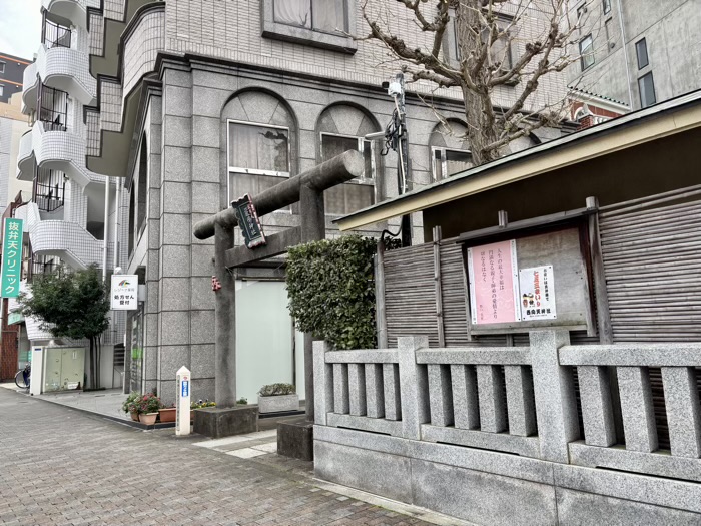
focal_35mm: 26
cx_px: 350
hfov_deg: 67.3
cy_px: 263
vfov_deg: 53.1
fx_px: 527
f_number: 1.6
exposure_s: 1/626
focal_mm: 5.96
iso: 50
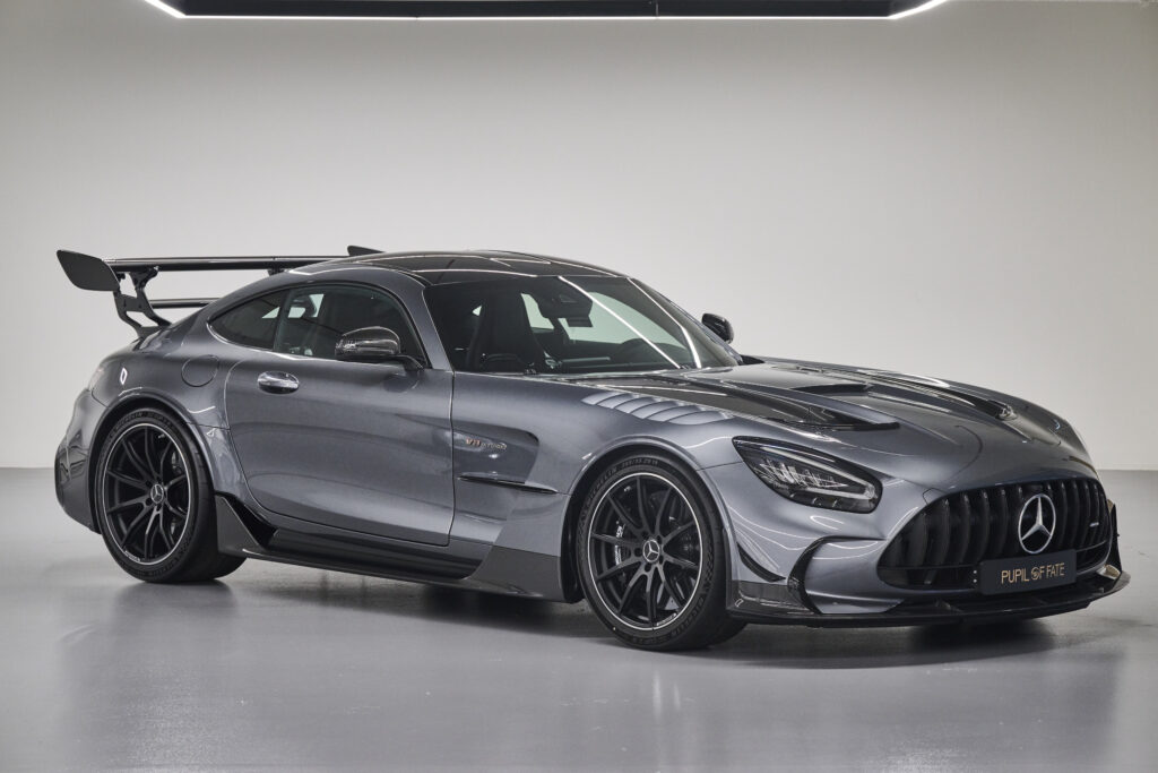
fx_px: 3185
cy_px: 386
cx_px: 579
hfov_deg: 20.6
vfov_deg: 13.8
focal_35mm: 99
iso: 1600
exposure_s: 1/40
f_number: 6.3
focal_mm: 99
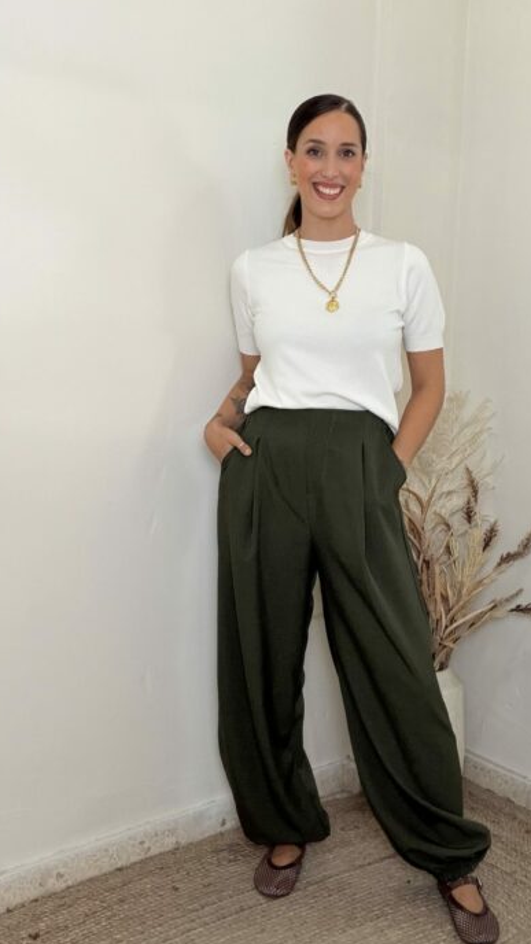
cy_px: 435
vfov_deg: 52.7
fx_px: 951
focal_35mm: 38
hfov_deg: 30.9
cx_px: 355
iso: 80
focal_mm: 2.71
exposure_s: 1/50
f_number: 1.9
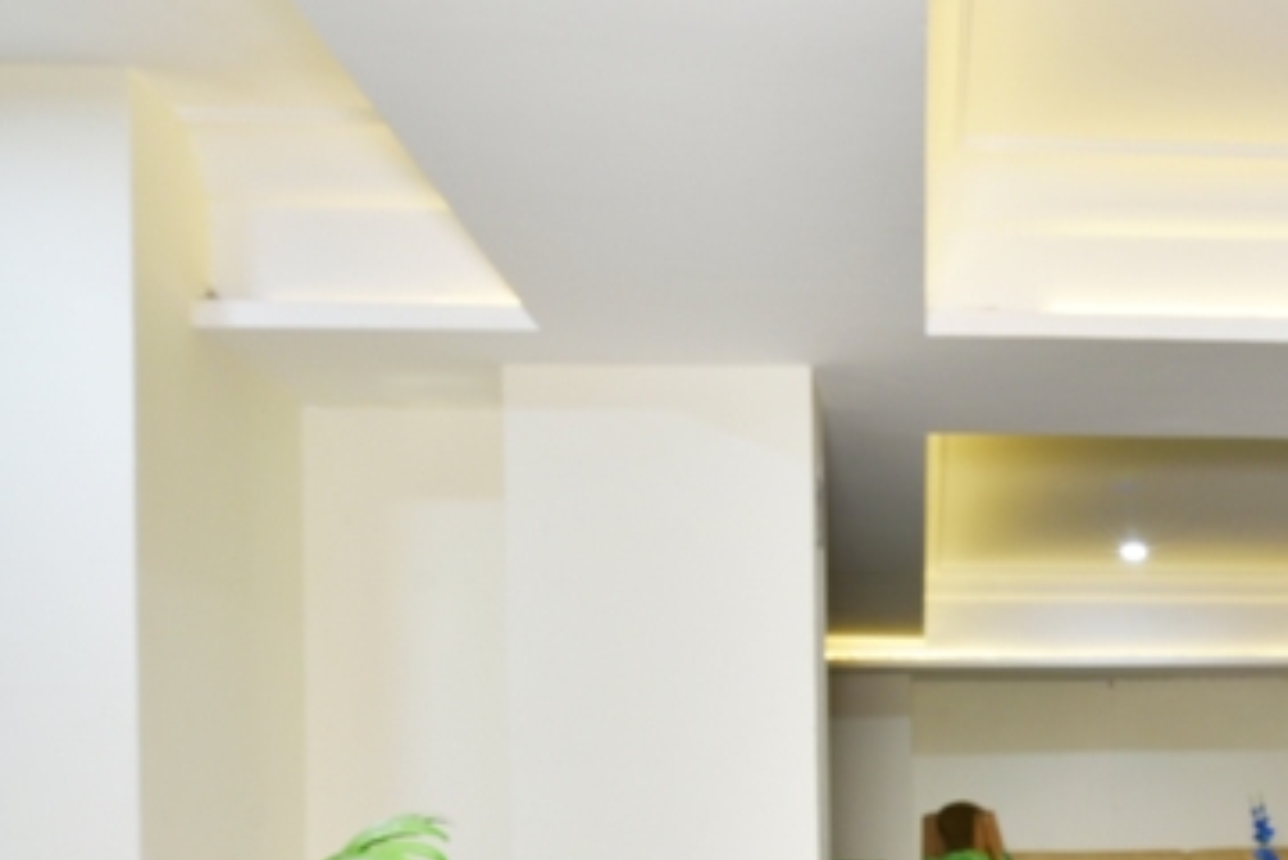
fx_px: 1718
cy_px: 819
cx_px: 1172
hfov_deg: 38.2
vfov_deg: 26.9
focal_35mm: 48
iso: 250
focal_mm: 16
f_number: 11
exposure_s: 1/1.6
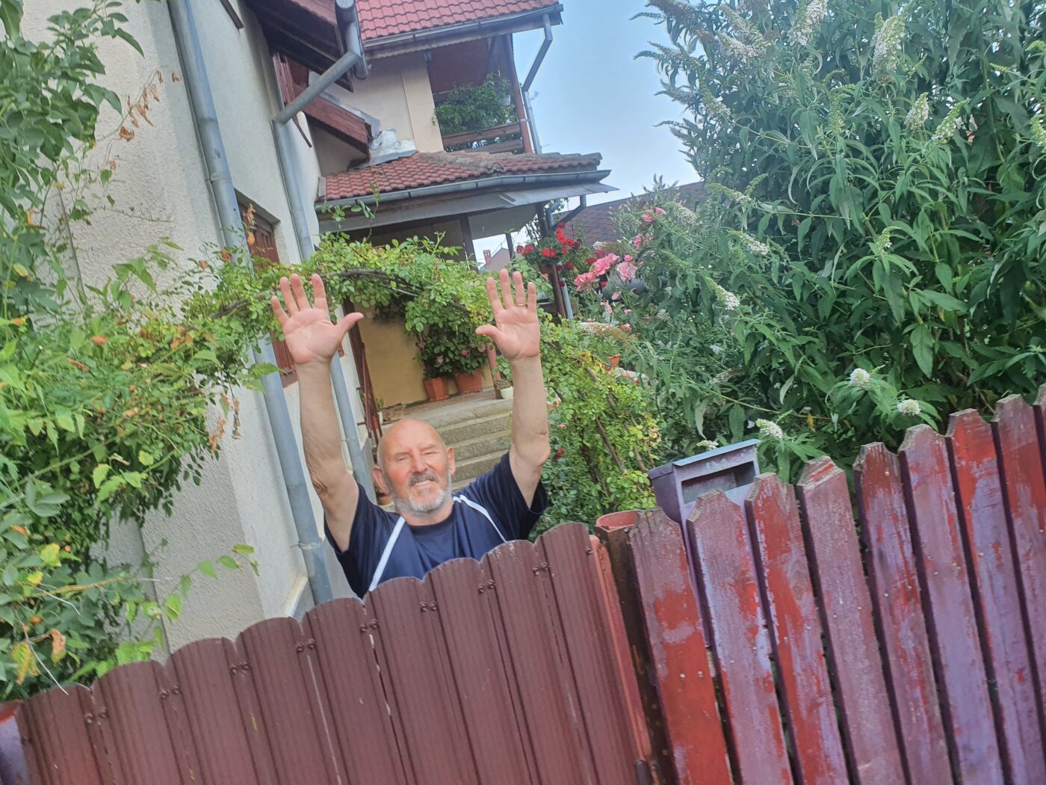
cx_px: 523
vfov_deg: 53.1
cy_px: 392
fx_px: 786
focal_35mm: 26
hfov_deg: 67.3
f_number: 2.4
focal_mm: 4.32
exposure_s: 1/359
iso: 50
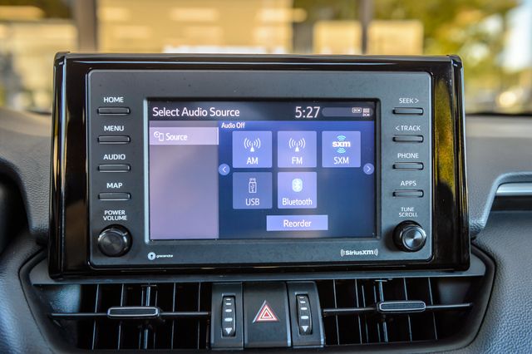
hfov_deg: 52.4
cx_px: 266
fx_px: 540
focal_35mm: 37
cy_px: 177
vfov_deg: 36.3
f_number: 4
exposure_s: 1/125
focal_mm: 36
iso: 400
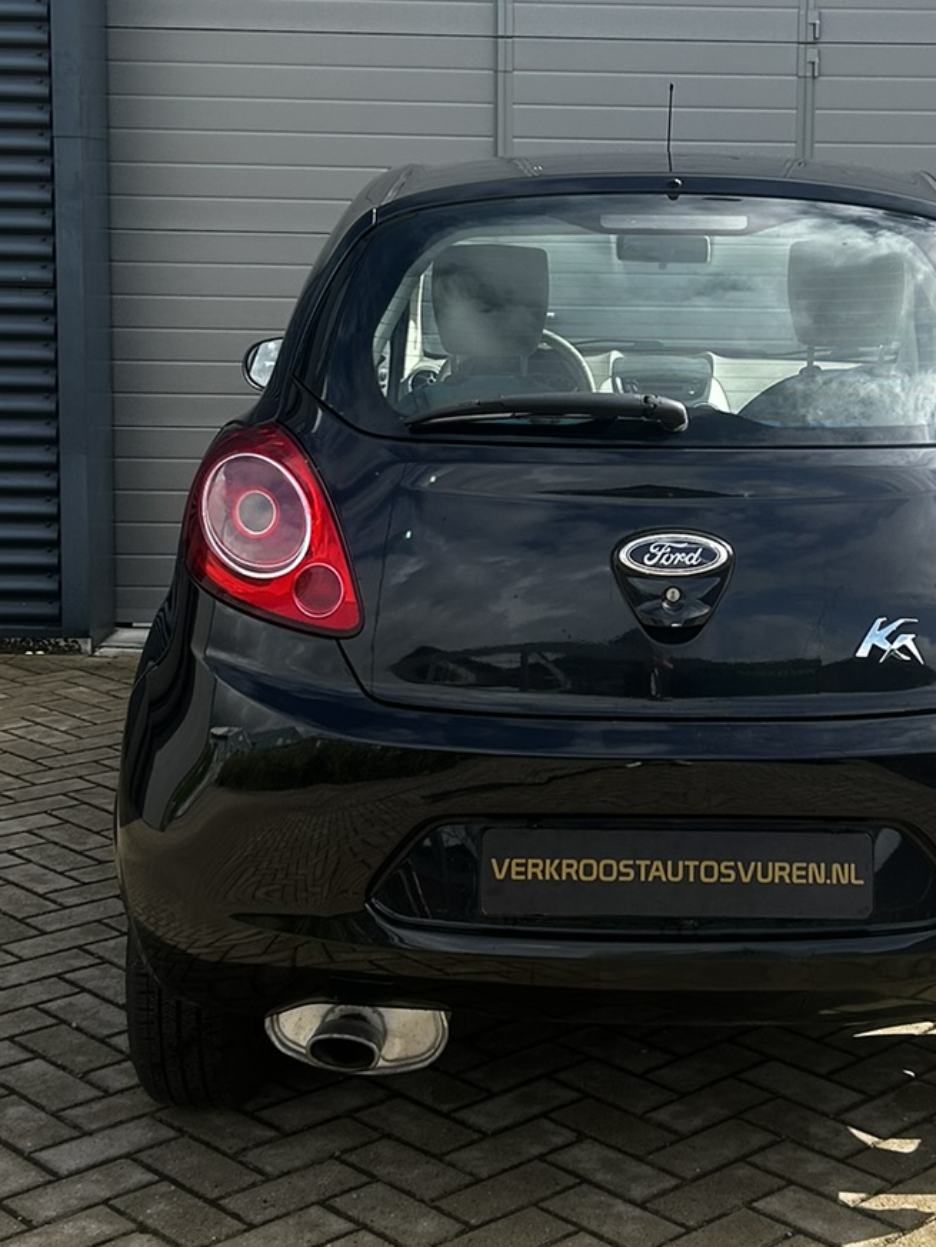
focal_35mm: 61
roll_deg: -1.2
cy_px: 451
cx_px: 693
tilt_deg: -7.2
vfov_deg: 31.5
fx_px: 2199
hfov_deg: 23.8
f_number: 1.5
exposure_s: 1/1901
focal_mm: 5.7
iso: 50
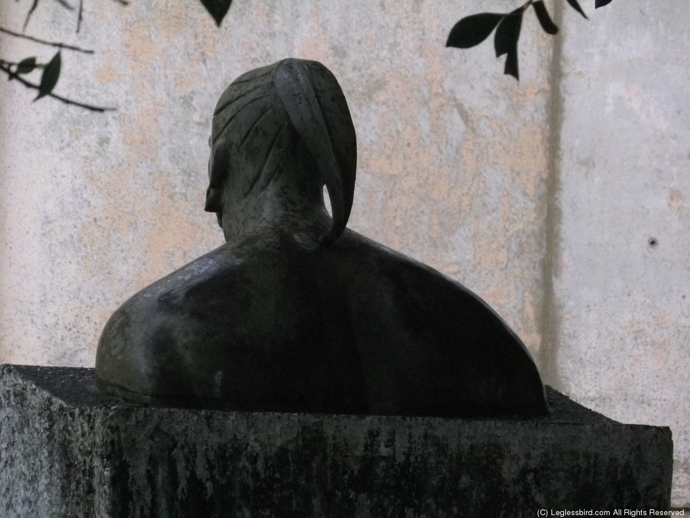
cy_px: 259
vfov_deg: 5.3
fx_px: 5581
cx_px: 345
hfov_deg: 7.1
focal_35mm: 280
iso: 800
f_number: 5.9
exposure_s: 1/160
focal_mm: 50
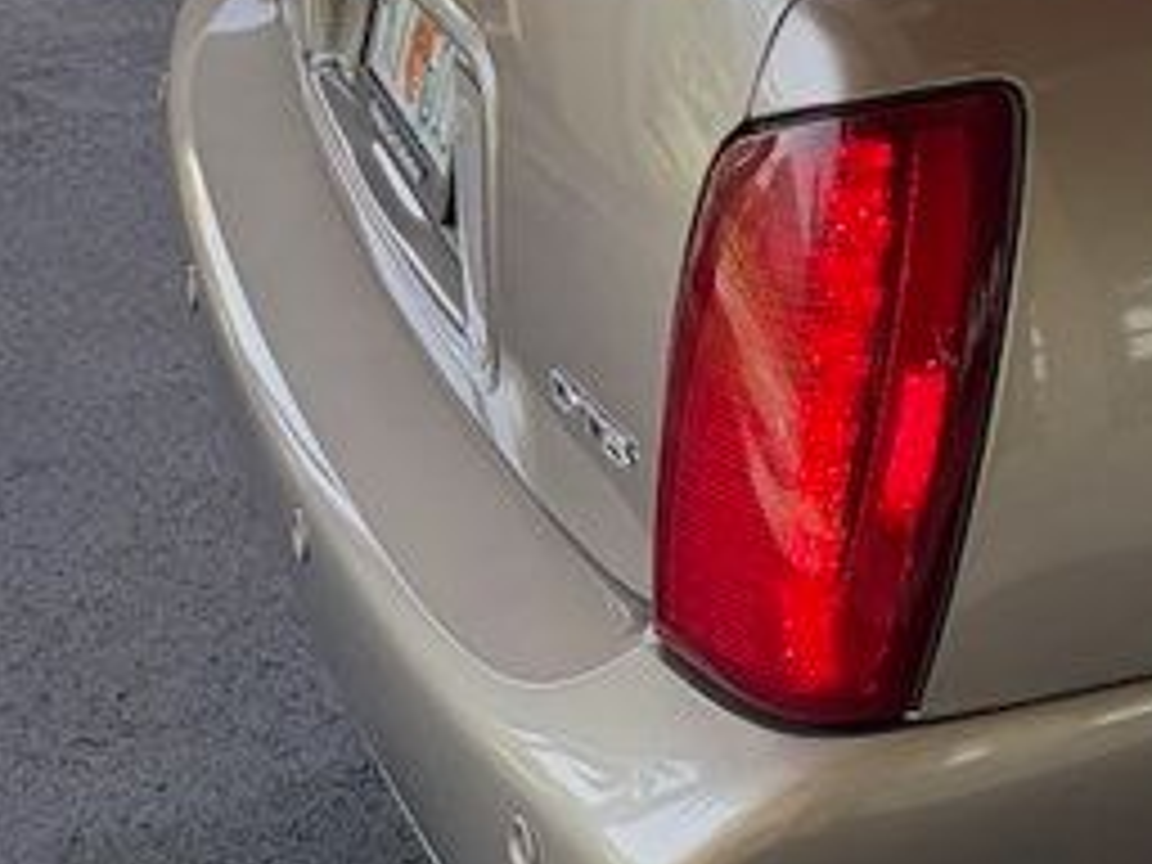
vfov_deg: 15.1
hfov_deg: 16.0
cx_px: 2295
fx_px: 3195
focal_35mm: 96
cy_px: 4
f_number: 1.78
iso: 100
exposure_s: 1/612
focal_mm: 6.76
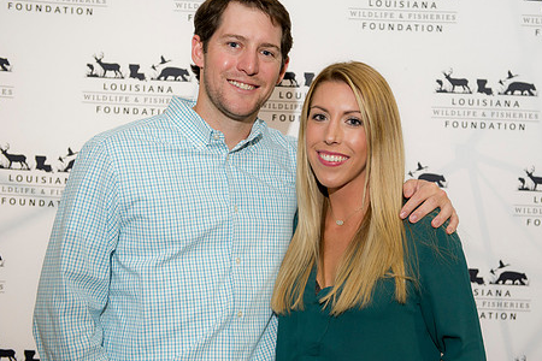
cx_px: 337
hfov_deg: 30.0
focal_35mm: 67
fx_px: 1009
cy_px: 179
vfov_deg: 20.3
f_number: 3.5
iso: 800
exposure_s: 1/125
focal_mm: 52
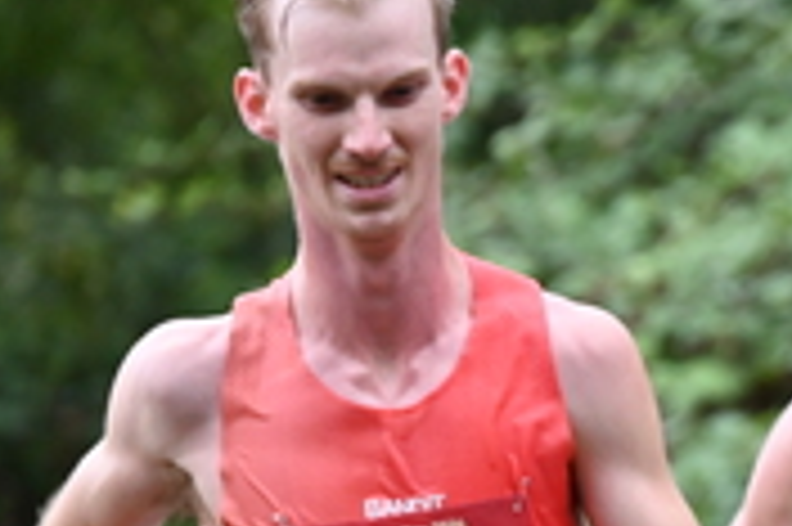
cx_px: 1076
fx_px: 13737
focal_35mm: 625
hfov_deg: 3.3
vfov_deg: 2.2
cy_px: 546
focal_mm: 200
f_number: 6.3
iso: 2200
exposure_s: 1/250
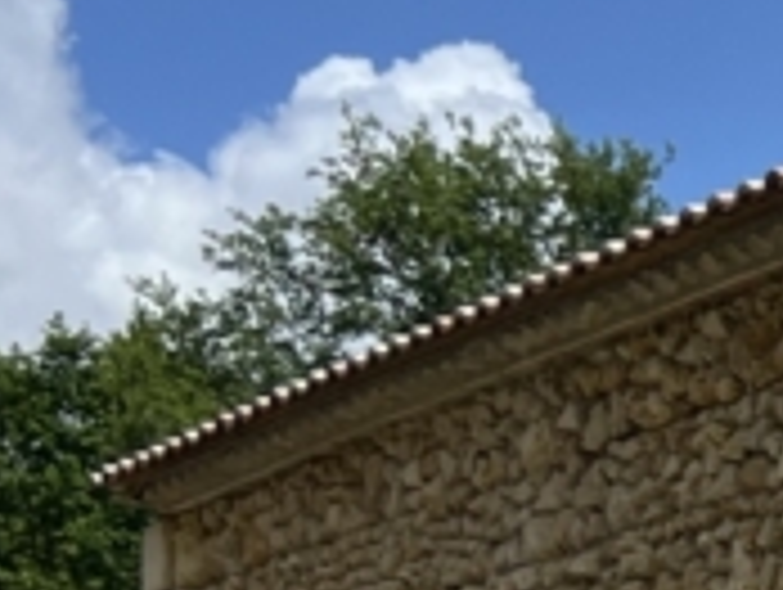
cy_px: 1036
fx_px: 4326
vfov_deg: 7.6
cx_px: 1719
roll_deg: -0.3
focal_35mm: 191
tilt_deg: +1.1
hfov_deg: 9.5
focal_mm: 5.7
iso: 50
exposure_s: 1/5076
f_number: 1.5
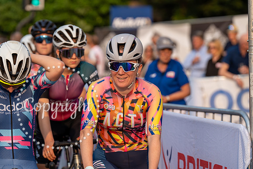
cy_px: 84
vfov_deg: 7.3
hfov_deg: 10.9
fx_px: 1321
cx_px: 126
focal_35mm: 188
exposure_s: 1/1250
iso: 500
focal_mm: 188
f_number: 5
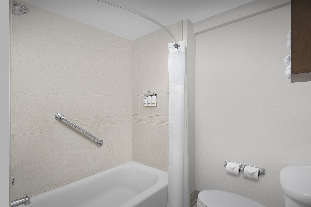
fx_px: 138
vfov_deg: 73.7
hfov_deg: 96.7
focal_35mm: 16
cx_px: 156
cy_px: 104
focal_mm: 16
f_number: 11
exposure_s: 2
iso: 50
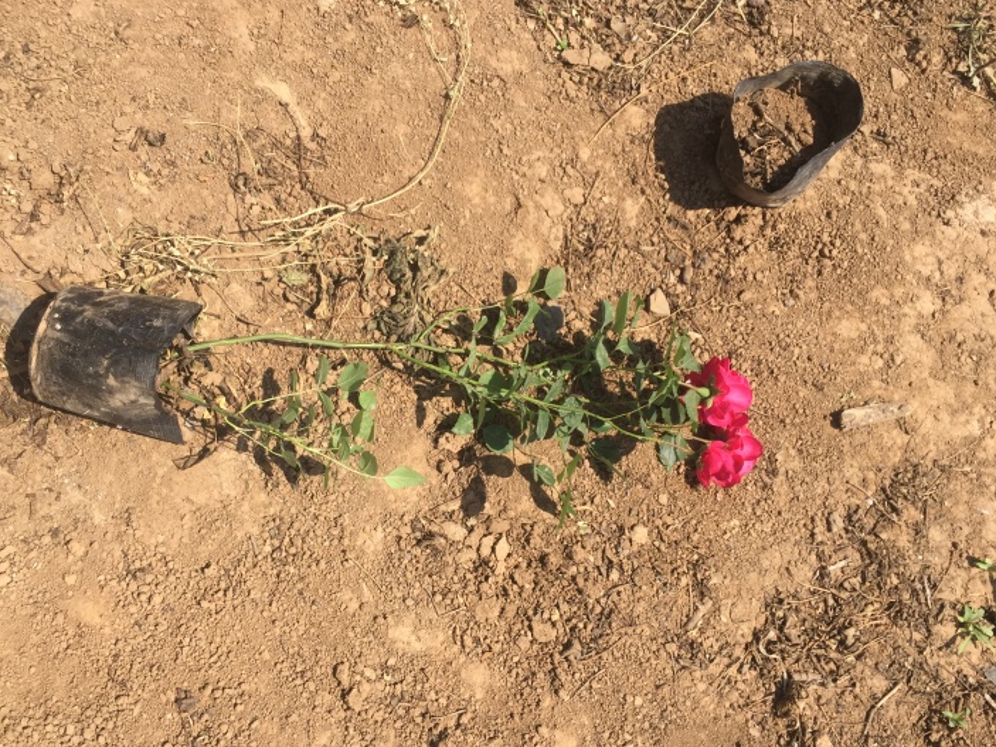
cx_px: 446
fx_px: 949
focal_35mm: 33
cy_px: 381
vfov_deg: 42.9
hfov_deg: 55.3
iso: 32
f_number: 2.2
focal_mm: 4.15
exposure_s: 1/1647
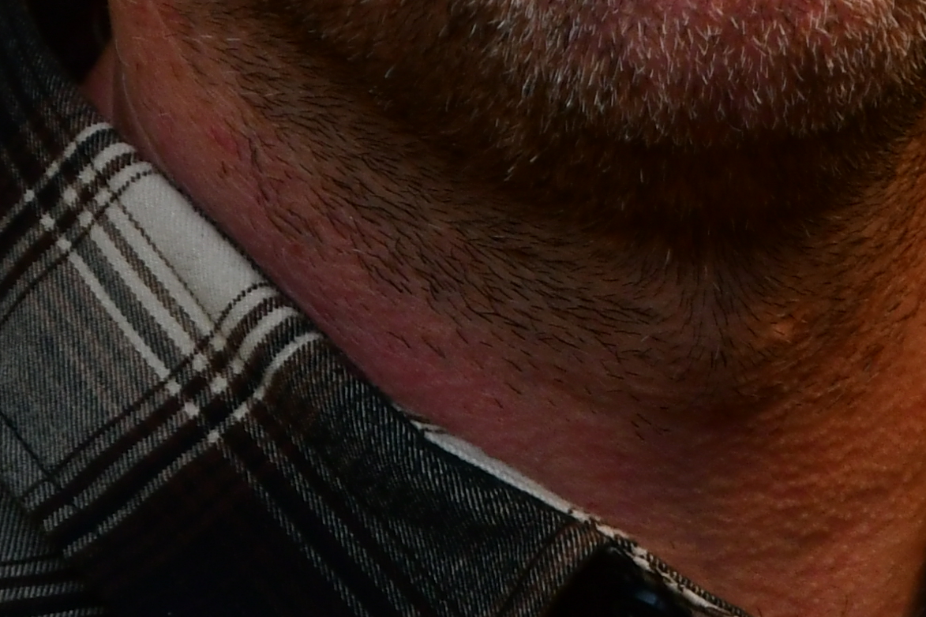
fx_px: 10622
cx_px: 752
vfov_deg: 3.3
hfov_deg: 5.0
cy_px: -290
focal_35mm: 413
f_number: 6.3
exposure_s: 1/60
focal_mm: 58
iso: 500
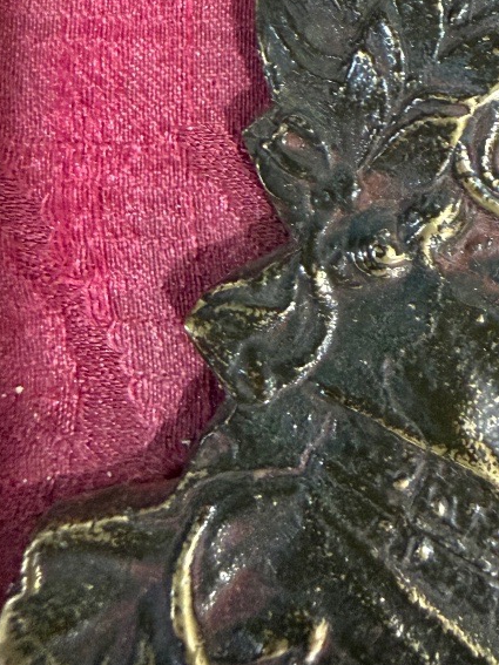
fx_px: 1058
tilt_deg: -81.5
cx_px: 500
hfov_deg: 25.2
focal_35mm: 55
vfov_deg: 33.7
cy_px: 110
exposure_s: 1/50
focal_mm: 2.22
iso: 500
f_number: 2.2
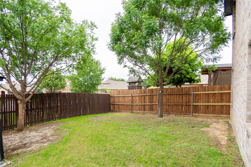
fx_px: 125
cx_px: 126
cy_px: 84
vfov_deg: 67.4
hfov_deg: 90.0
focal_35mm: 18
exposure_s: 1/640
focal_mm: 12
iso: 160
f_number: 3.5
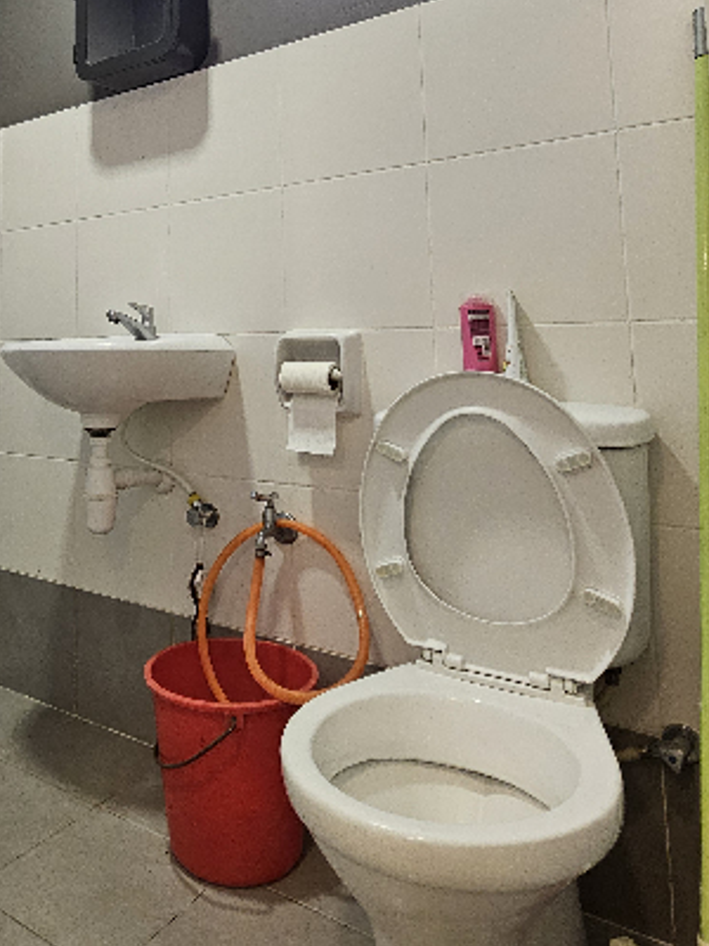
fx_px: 710
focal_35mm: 26
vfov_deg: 64.4
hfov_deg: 50.0
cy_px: 272
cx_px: 147
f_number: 2.2
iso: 400
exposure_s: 1/50
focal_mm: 2.2
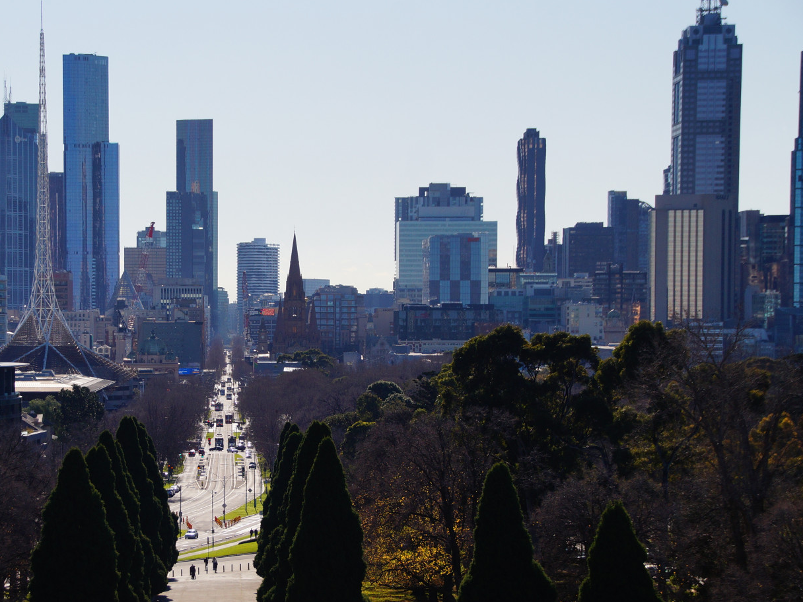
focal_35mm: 128
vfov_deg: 11.6
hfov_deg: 15.4
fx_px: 2969
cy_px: 329
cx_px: 233
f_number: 8
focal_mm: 60
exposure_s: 1/200
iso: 100
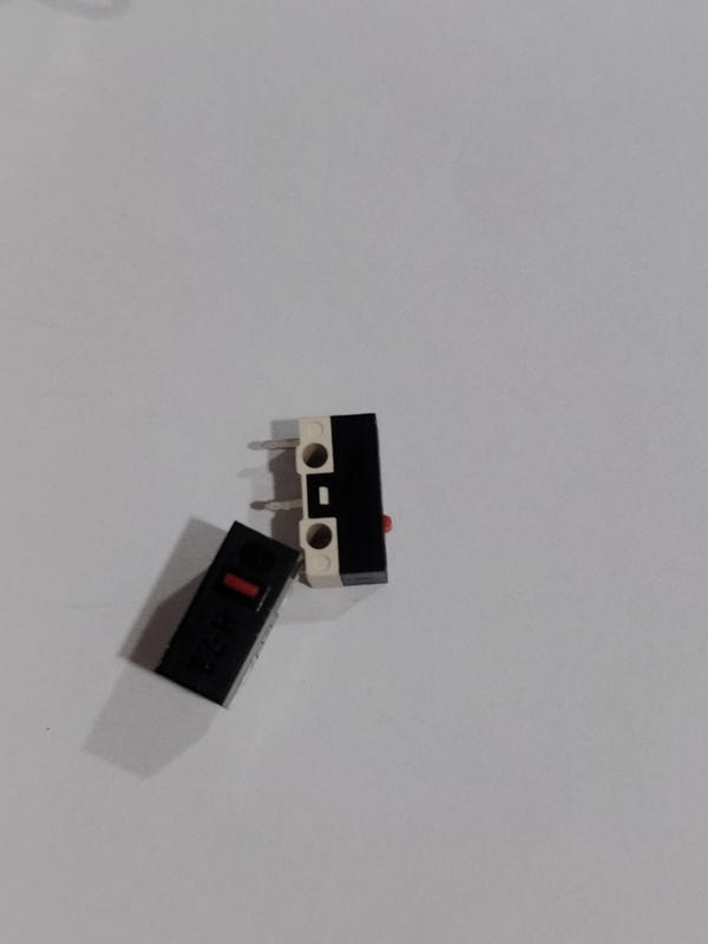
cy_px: 472
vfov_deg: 35.5
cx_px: 354
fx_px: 1473
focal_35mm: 54
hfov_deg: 27.0
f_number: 1.75
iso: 415
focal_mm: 5.25
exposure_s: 1/50
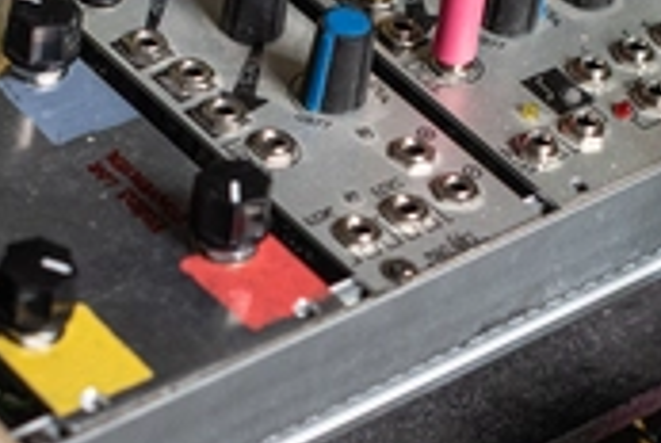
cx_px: 302
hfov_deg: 11.9
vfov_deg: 8.0
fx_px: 3182
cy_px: 258
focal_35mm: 173
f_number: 4
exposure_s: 1/125
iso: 640
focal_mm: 50
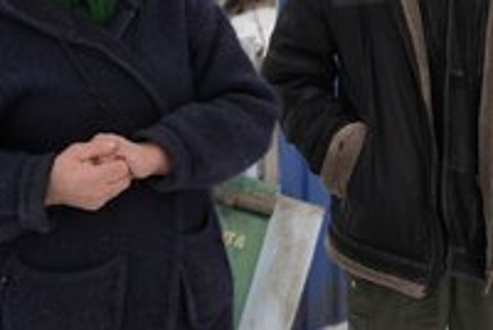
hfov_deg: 23.6
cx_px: 298
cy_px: 31
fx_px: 1179
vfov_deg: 15.7
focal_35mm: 86
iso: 320
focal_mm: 43
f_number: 2.8
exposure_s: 1/2000
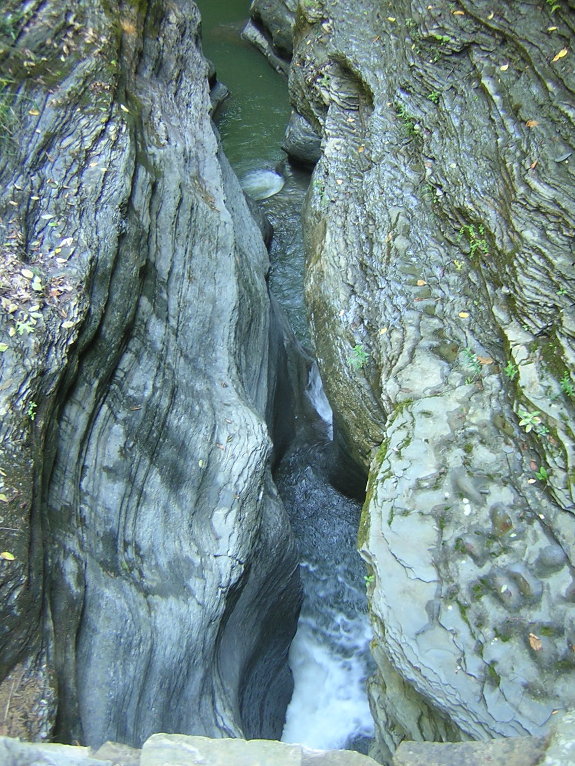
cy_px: 383
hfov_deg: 39.7
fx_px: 797
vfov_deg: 51.4
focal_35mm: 36
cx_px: 288
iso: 100
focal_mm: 4.7
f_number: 2.6
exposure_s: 1/15.2
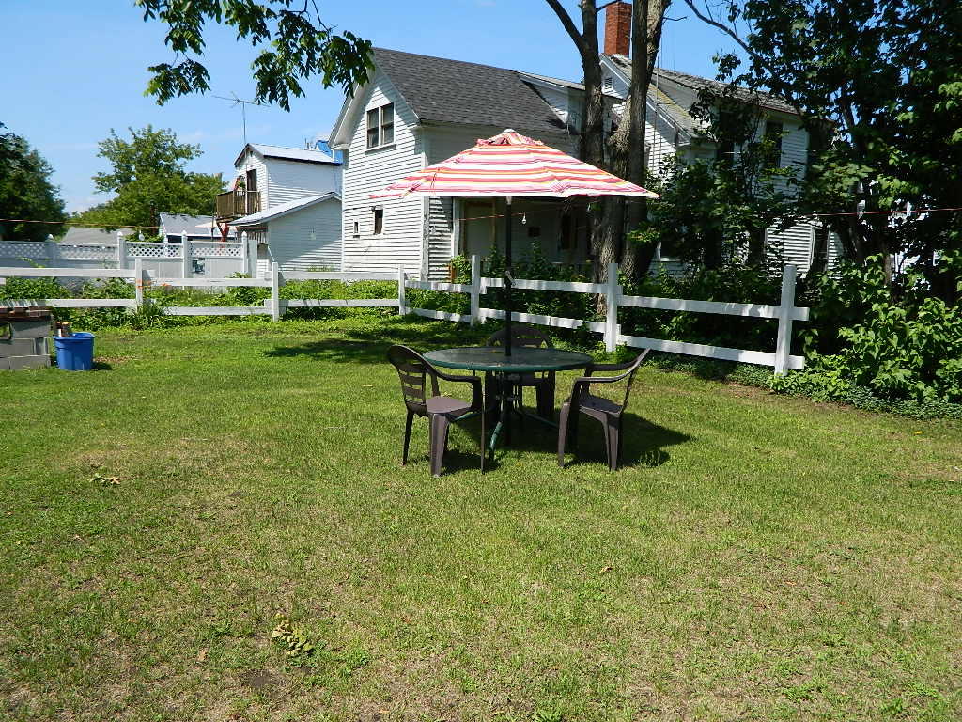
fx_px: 778
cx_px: 481
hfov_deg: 63.4
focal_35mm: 28
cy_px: 361
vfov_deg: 49.7
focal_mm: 5.1
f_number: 3.2
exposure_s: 1/1000
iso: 80
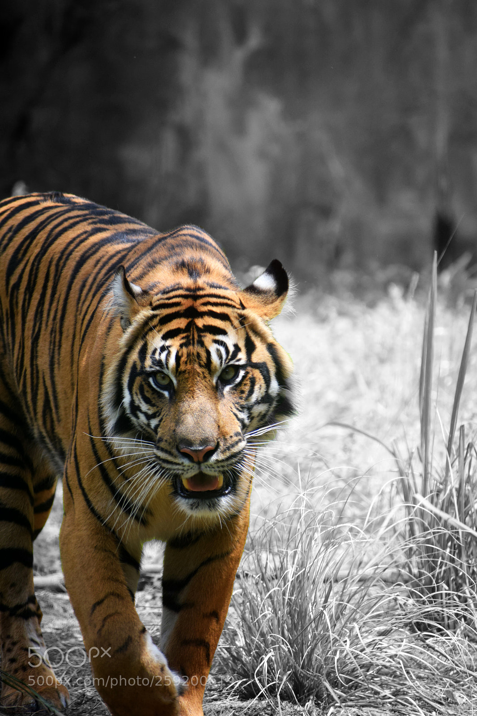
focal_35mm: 450
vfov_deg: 4.6
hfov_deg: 3.1
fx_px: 8947
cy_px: 358
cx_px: 238
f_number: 6.3
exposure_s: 1/500
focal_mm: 300
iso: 500
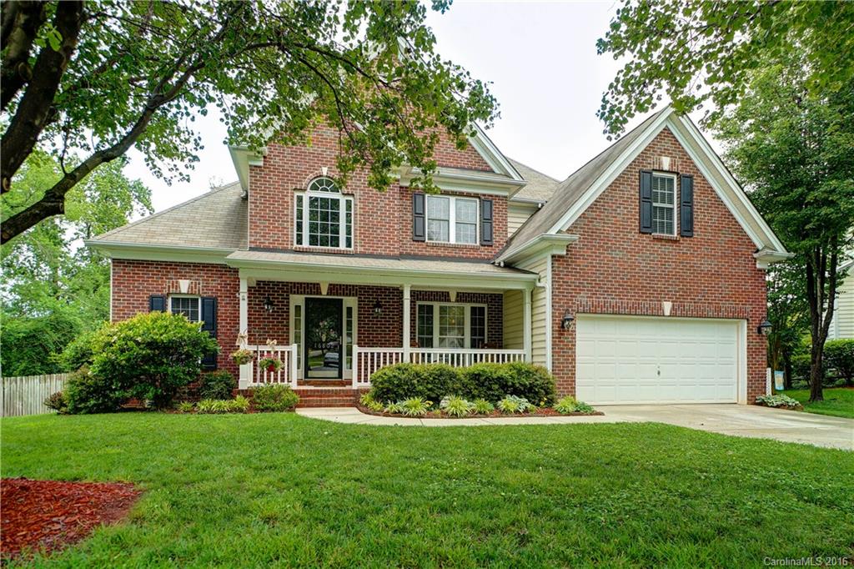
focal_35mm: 16
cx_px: 427
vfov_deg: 73.7
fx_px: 379
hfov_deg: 96.8
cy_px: 284
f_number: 4
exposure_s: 1/1000
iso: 320
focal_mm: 16
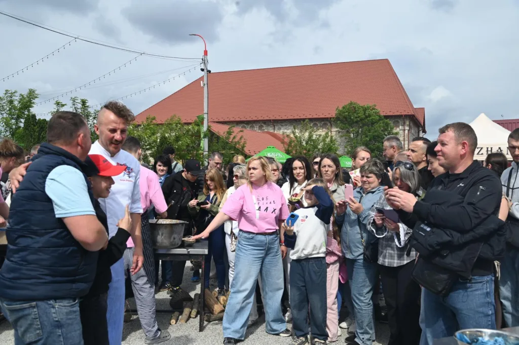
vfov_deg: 38.8
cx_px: 260
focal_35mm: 34
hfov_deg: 55.8
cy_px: 172
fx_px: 490
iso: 100
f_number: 7.1
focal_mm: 34
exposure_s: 1/400
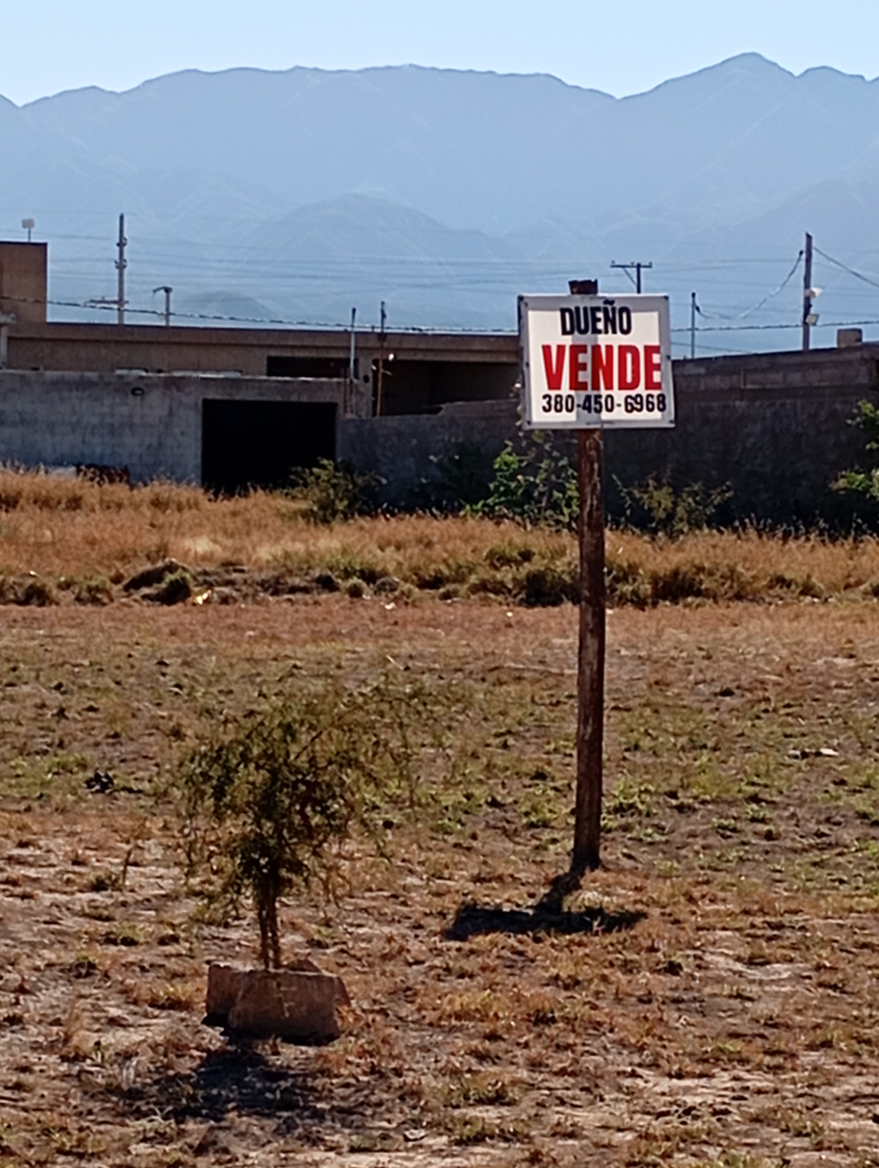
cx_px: 440
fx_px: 4053
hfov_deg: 12.4
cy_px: 584
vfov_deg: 16.4
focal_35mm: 120
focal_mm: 4.27
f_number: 1.8
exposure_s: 1/704
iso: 100
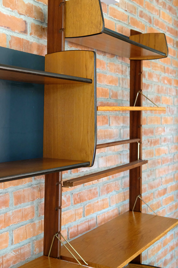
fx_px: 393
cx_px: 89
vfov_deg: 37.5
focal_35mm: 53
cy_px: 134
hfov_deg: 25.5
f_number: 5.6
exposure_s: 1/125
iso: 5000
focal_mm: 35
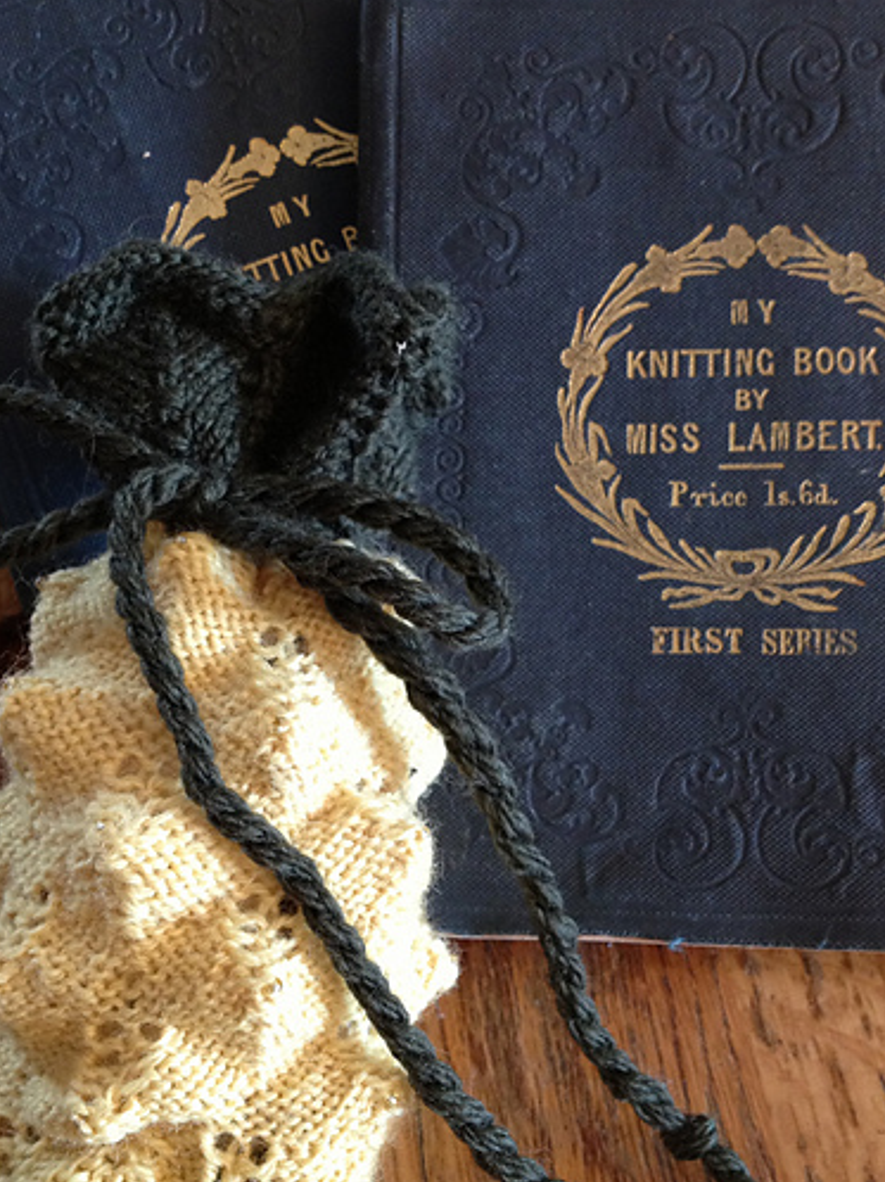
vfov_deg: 41.8
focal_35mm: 45
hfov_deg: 32.1
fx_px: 1535
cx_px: 368
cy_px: 724
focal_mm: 4.28
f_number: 2.4
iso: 200
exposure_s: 1/20
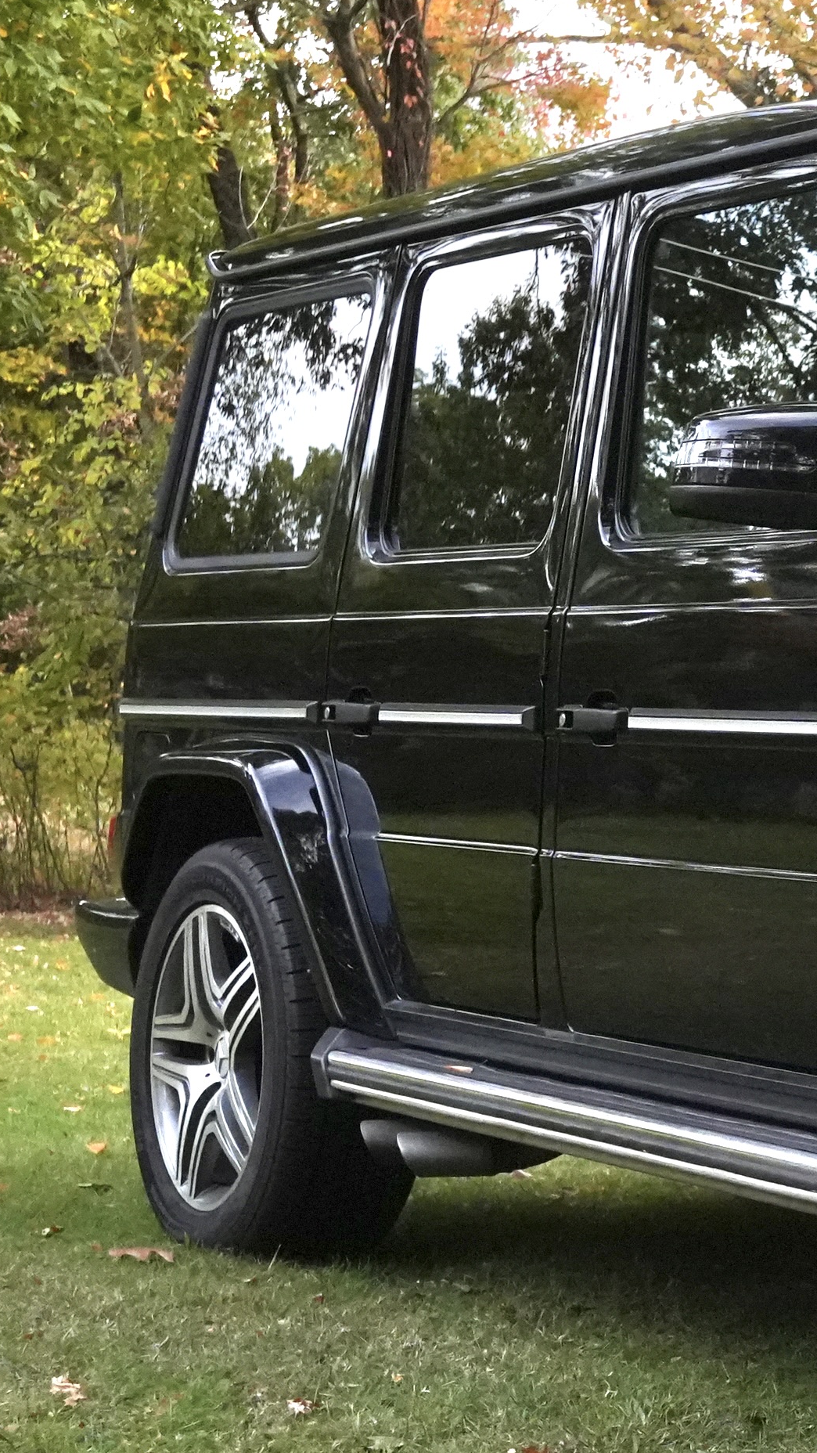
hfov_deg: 12.7
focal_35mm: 89
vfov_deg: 23.9
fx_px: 3428
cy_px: 843
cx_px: 1349
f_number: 8
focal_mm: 30
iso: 5000
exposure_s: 1/400
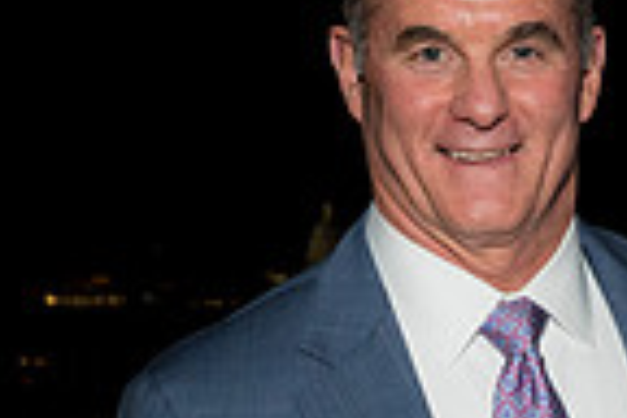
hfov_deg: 13.9
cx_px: 866
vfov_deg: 9.6
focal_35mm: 141
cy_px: 494
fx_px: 2456
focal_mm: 35
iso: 1250
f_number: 5.6
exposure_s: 1/125
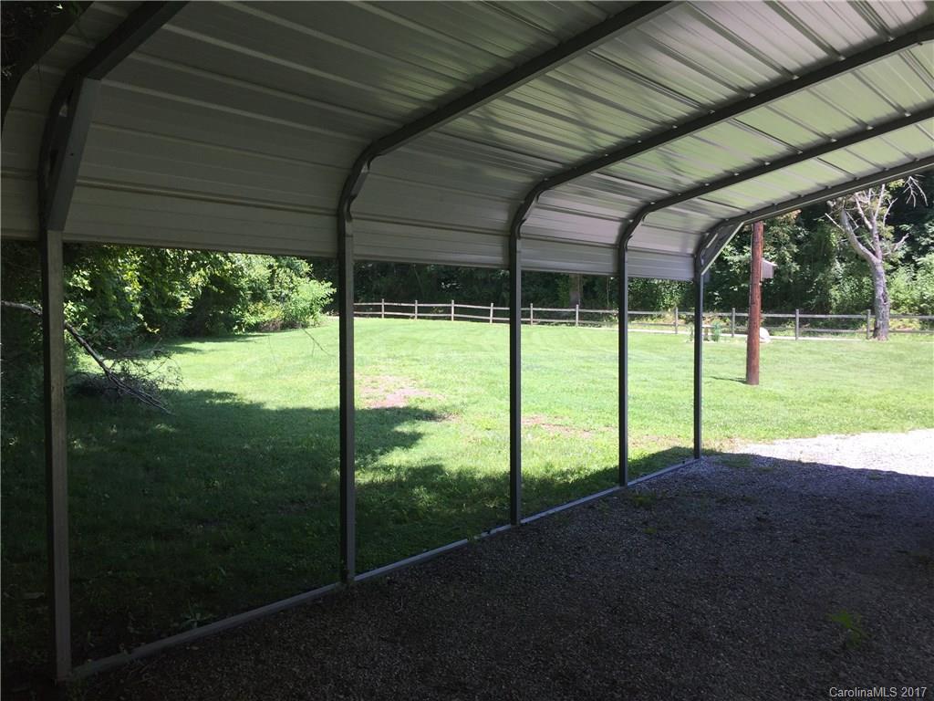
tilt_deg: -2.4
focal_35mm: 29
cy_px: 350
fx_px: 782
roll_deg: -1.0
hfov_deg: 61.7
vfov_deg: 48.2
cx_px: 467
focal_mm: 4.15
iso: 32
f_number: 2.2
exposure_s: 1/439
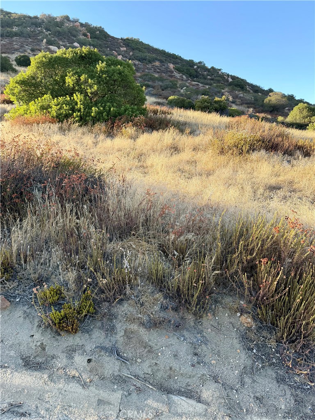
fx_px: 291
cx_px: 158
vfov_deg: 71.6
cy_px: 210
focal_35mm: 24
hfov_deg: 56.8
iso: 100
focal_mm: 6.76
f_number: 1.78
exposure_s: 1/1271
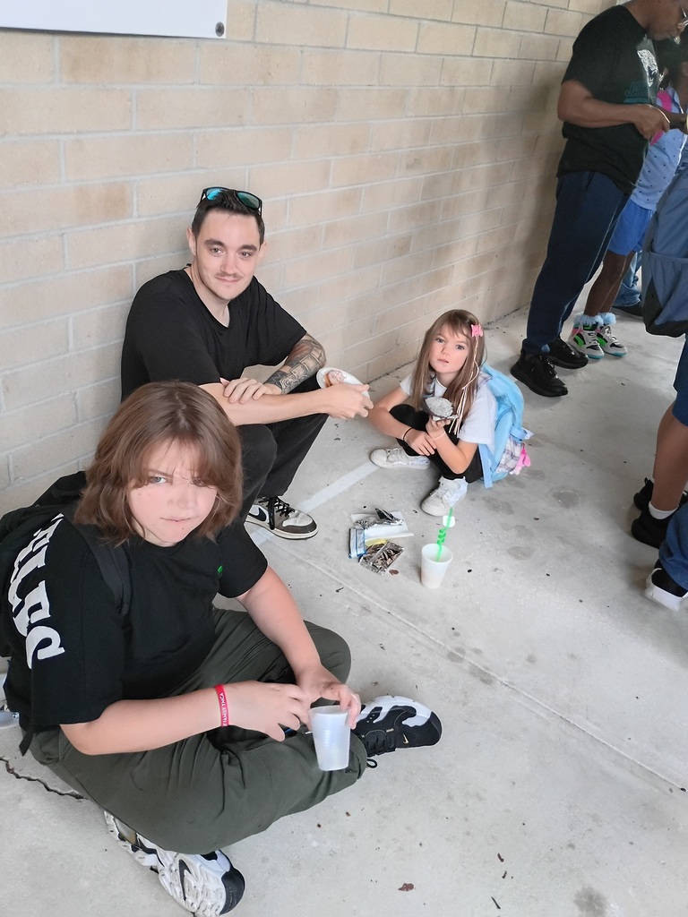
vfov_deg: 61.7
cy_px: 458
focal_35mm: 29
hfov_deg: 48.2
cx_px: 344
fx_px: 769
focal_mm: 4.27
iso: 898
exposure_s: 1/60
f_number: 1.8
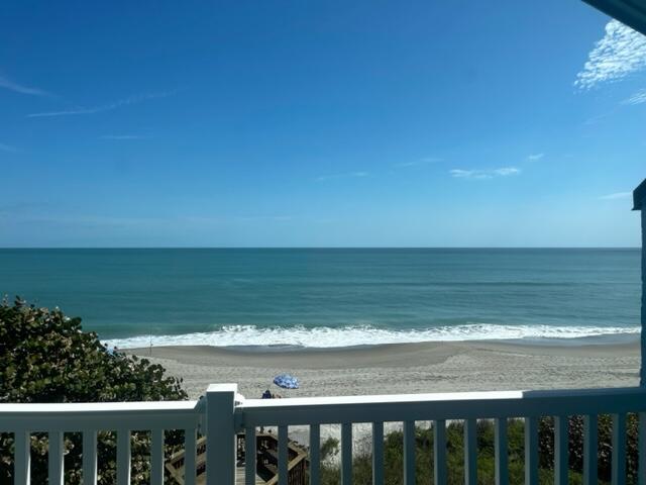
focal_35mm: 26
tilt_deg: -0.1
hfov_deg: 67.3
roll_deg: +0.2
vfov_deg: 53.1
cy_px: 242
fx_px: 485
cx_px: 323
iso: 32
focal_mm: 5.1
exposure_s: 1/4902
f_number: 1.6
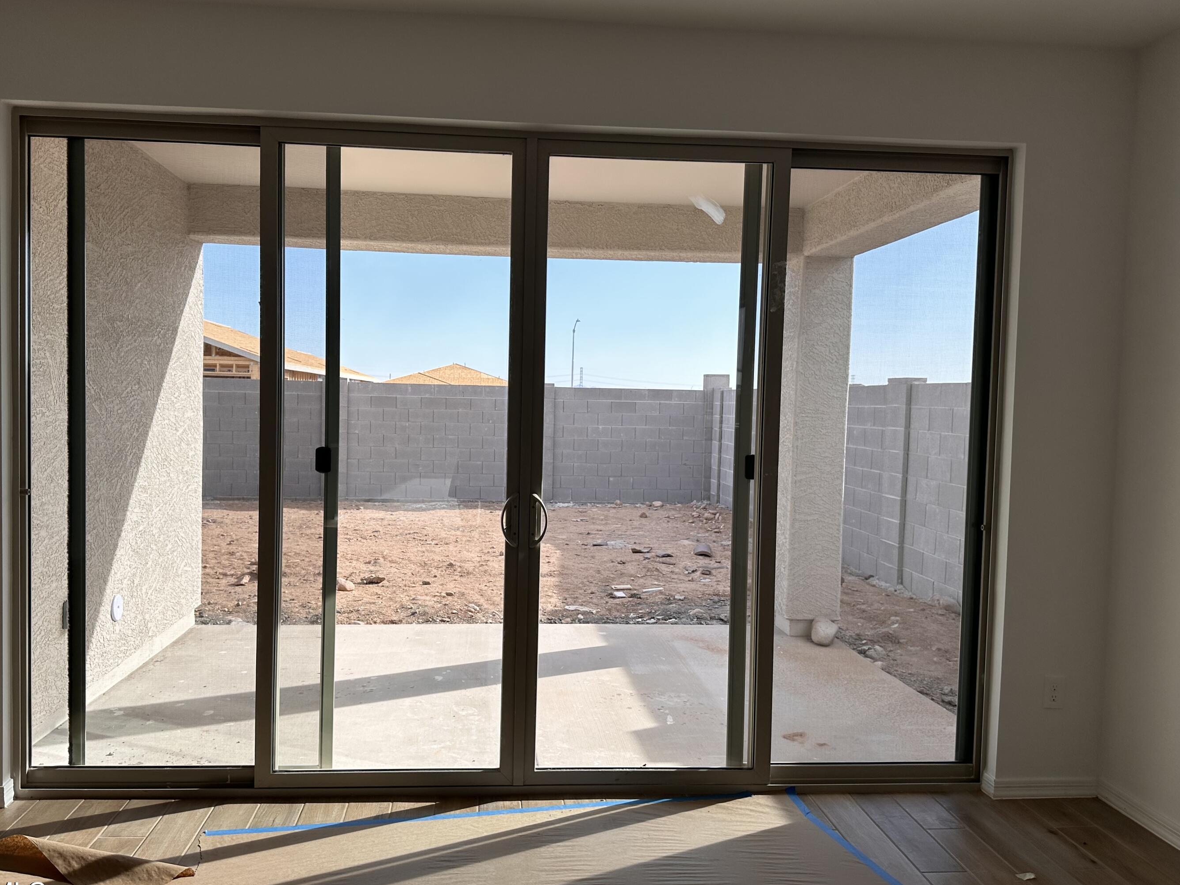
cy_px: 441
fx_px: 920
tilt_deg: -2.7
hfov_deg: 65.2
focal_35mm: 27
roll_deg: -1.1
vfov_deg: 51.4
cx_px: 543
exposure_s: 1/1473
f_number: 1.78
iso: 80
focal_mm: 6.86
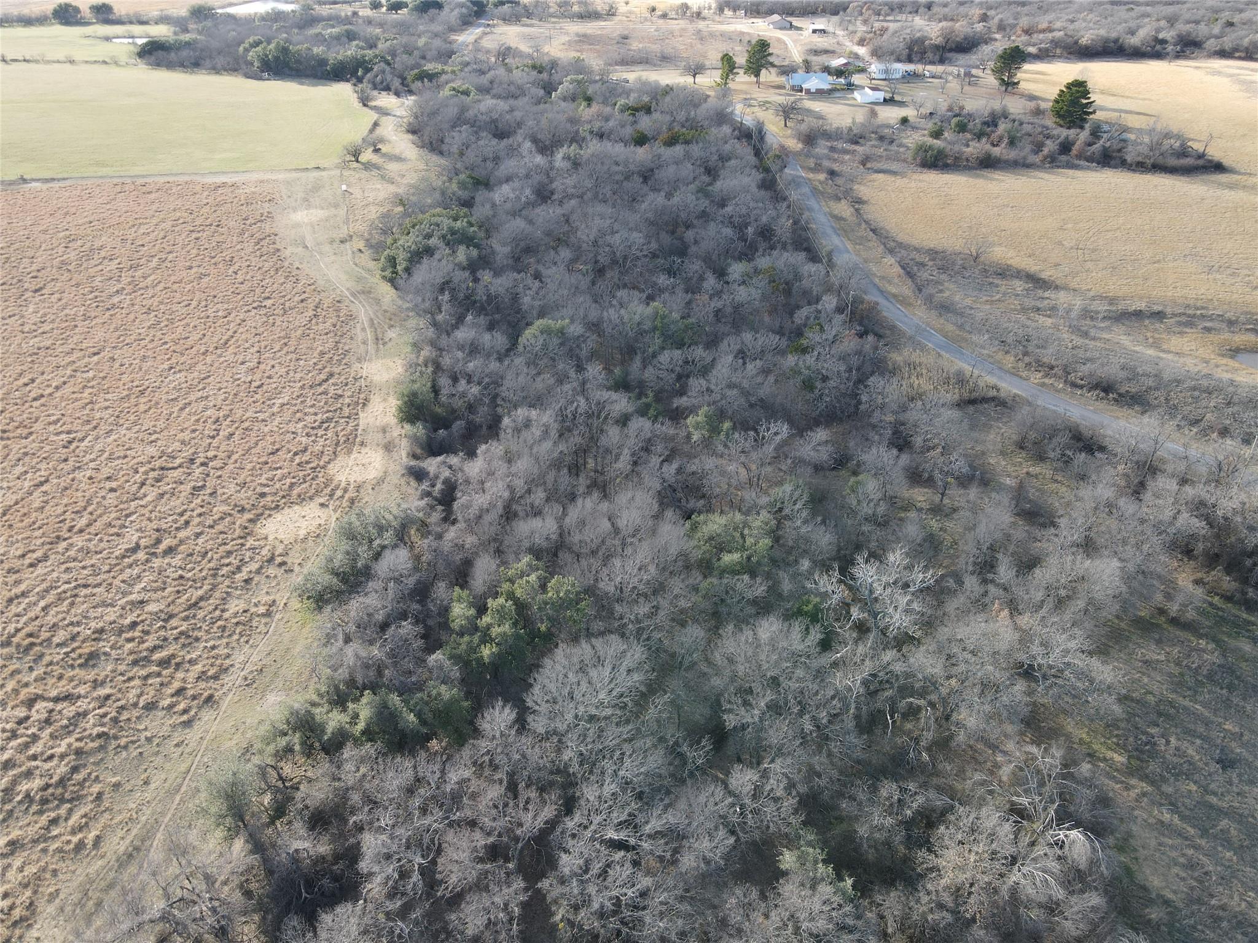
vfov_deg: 56.8
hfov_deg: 71.6
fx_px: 872
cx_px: 629
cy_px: 472
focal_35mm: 24
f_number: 2.8
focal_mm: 4.5
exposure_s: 1/120
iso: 100
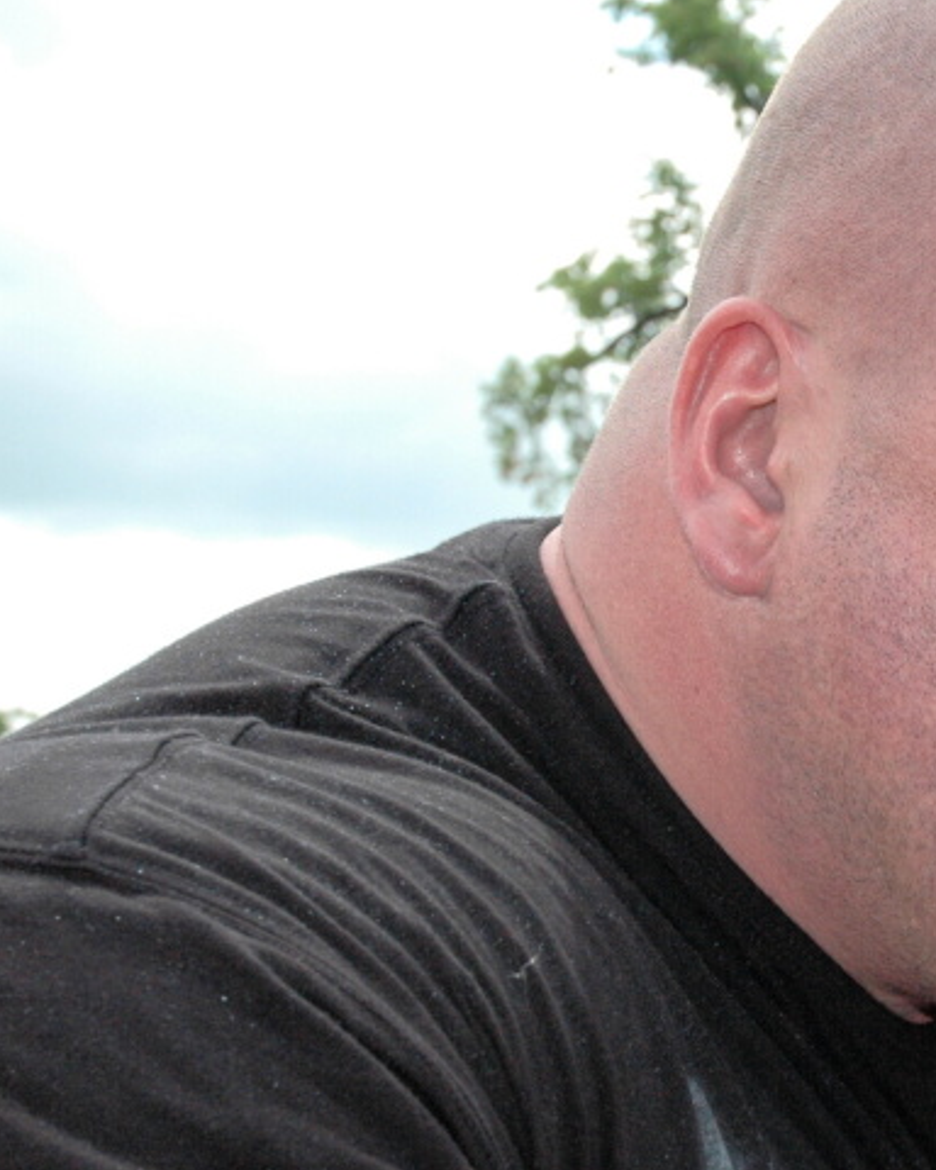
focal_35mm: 93
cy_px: 751
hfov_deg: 16.2
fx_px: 3220
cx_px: 921
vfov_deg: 20.5
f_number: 7.1
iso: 500
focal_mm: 31
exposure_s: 1/500
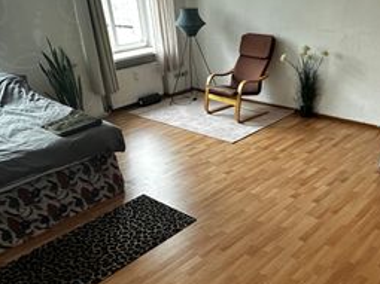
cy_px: 225
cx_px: 228
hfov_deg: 55.0
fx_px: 362
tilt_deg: -34.5
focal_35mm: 33
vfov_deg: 41.2
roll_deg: +0.5
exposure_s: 1/99
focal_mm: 2.22
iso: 320
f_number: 2.2
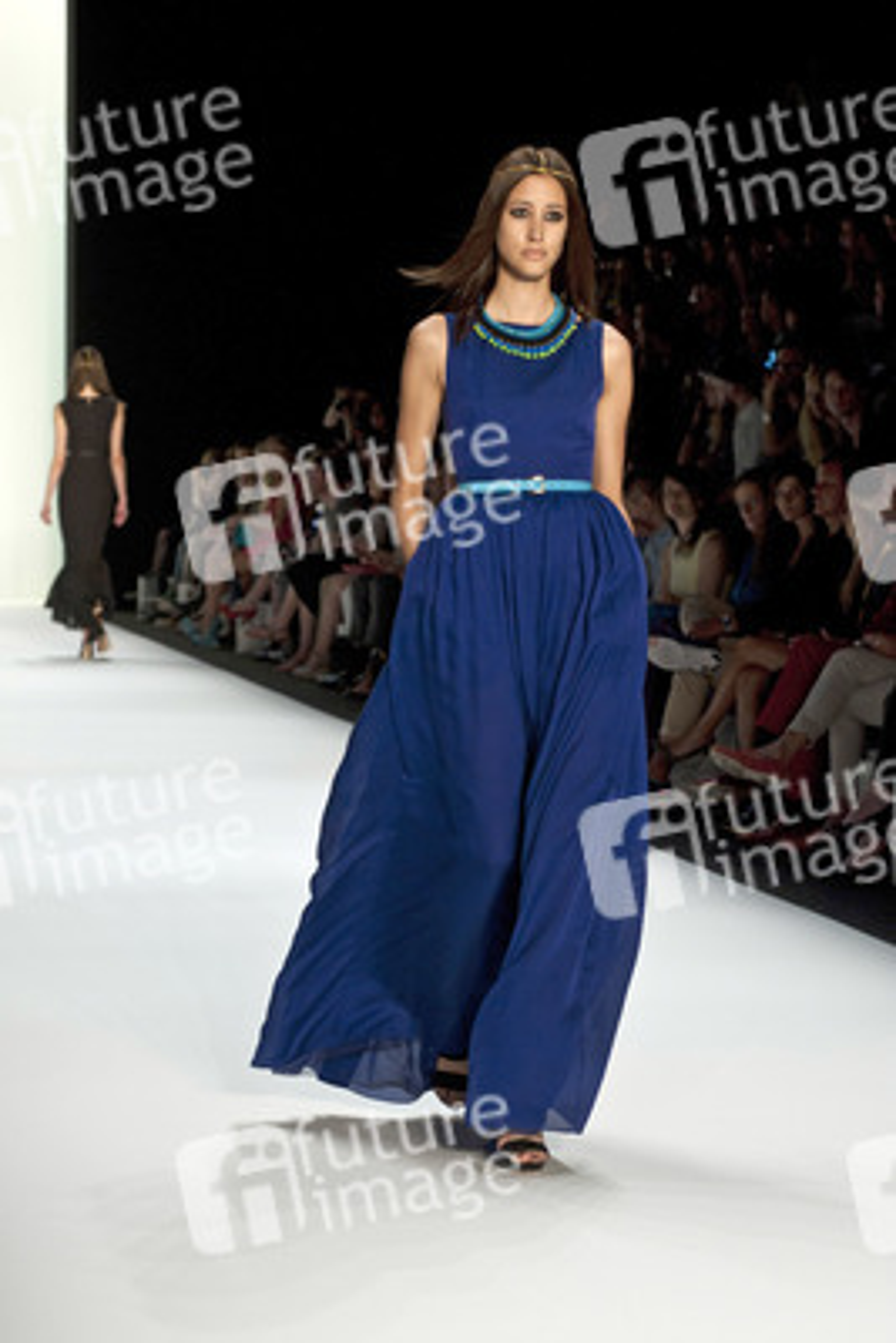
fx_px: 3730
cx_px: 448
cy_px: 672
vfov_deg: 20.4
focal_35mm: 100
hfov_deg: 13.7
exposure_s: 1/250
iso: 1600
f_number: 7.1
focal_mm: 100
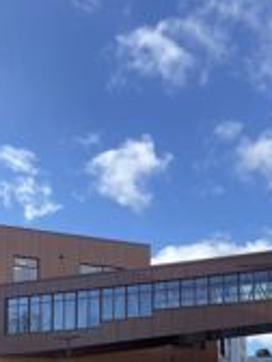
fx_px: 650
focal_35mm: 62
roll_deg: +0.3
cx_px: 140
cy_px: 375
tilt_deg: +7.4
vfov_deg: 28.9
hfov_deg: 23.6
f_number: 1.8
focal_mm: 4.25
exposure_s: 1/2315
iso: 32
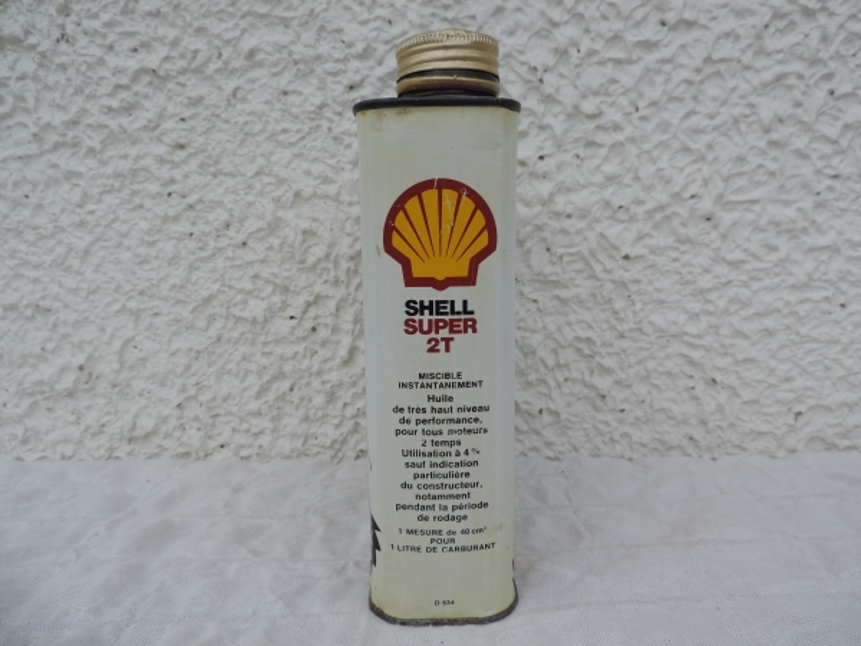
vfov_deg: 56.8
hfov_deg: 71.6
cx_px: 430
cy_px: 323
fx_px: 597
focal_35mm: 24
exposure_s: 1/640
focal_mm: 4.3
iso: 80
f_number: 3
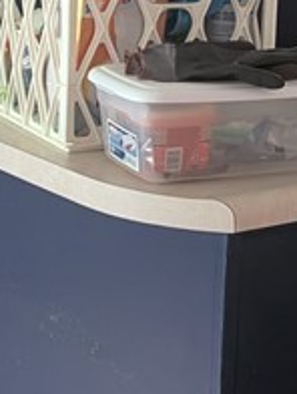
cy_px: 13
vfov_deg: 15.5
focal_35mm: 125
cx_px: 228
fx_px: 1424
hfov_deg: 11.9
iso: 1160
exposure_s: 1/23.8
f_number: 1.68
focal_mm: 6.9
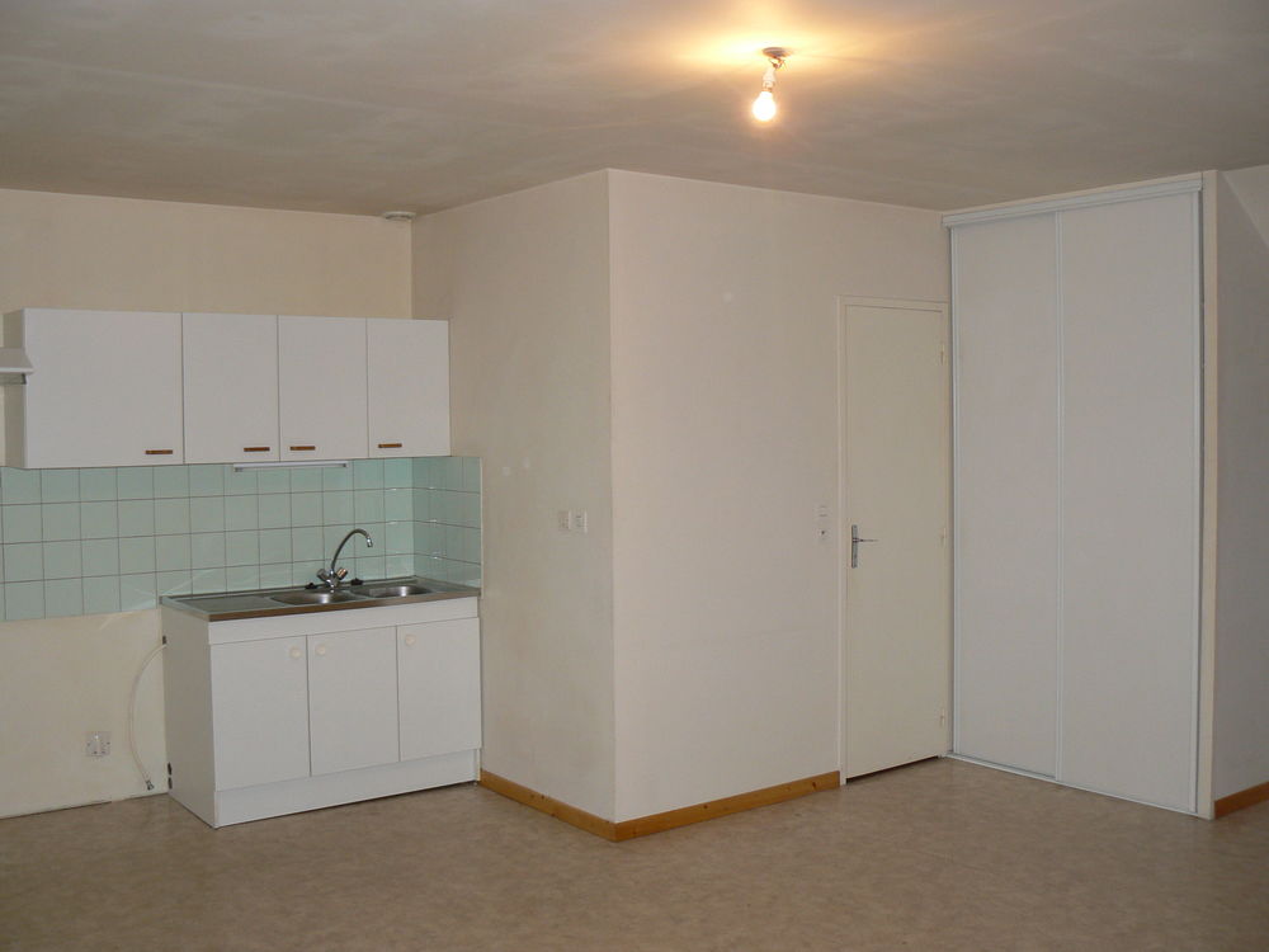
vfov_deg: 39.7
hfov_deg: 51.4
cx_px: 634
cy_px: 476
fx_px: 1320
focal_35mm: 36
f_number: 2.8
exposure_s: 1/30
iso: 100
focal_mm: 6
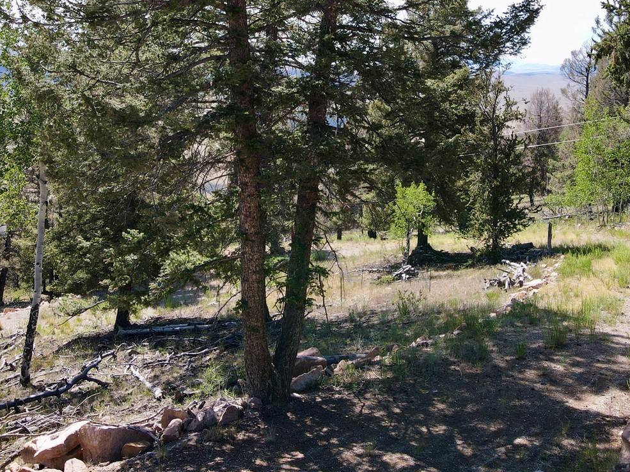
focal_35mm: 39
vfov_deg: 35.6
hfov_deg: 47.8
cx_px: 353
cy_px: 94
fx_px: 710
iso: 100
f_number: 2.8
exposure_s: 1/320
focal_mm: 4.5
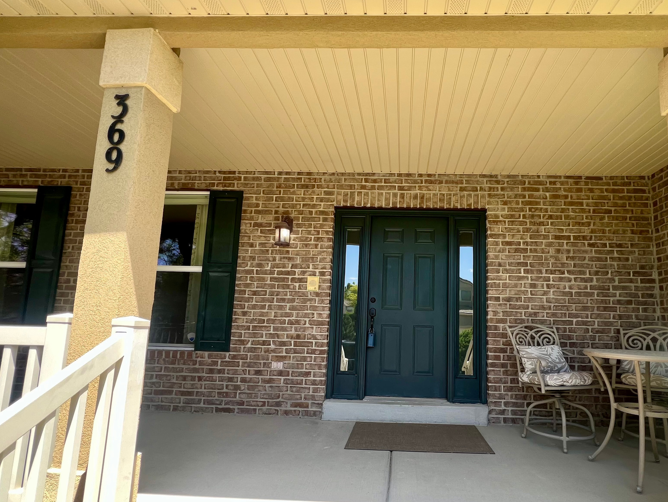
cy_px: 282
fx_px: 328
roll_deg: -1.8
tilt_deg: +8.6
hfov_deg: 90.2
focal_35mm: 17
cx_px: 391
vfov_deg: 74.4
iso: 32
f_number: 1.8
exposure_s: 1/151
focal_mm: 1.57
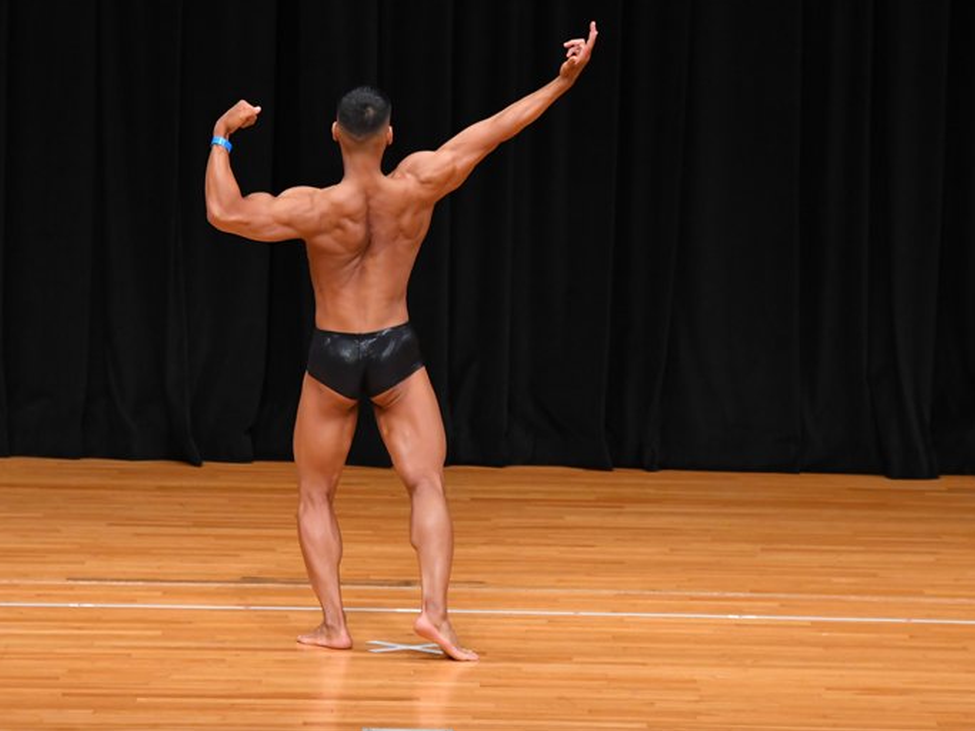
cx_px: 462
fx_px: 7829
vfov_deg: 5.3
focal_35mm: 278
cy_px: 364
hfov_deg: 7.1
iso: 3200
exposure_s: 1/400
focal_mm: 170
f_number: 5.6
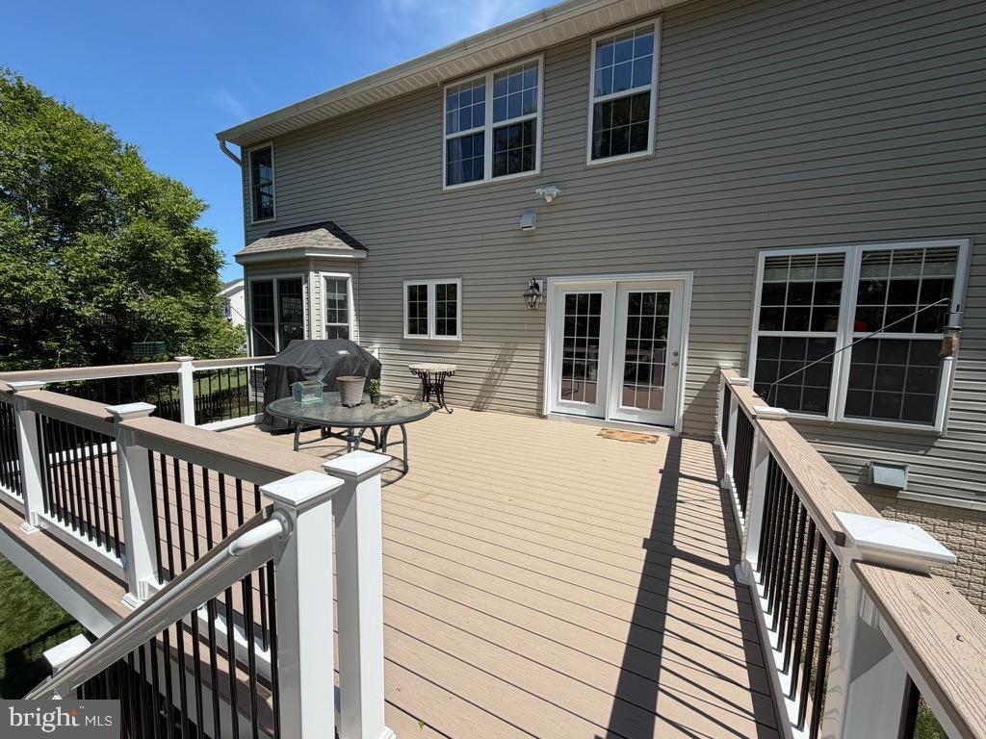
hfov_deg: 102.1
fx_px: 399
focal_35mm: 14
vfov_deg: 85.7
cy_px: 370
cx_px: 493
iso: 20
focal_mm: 2.22
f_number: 2.2
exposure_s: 1/789
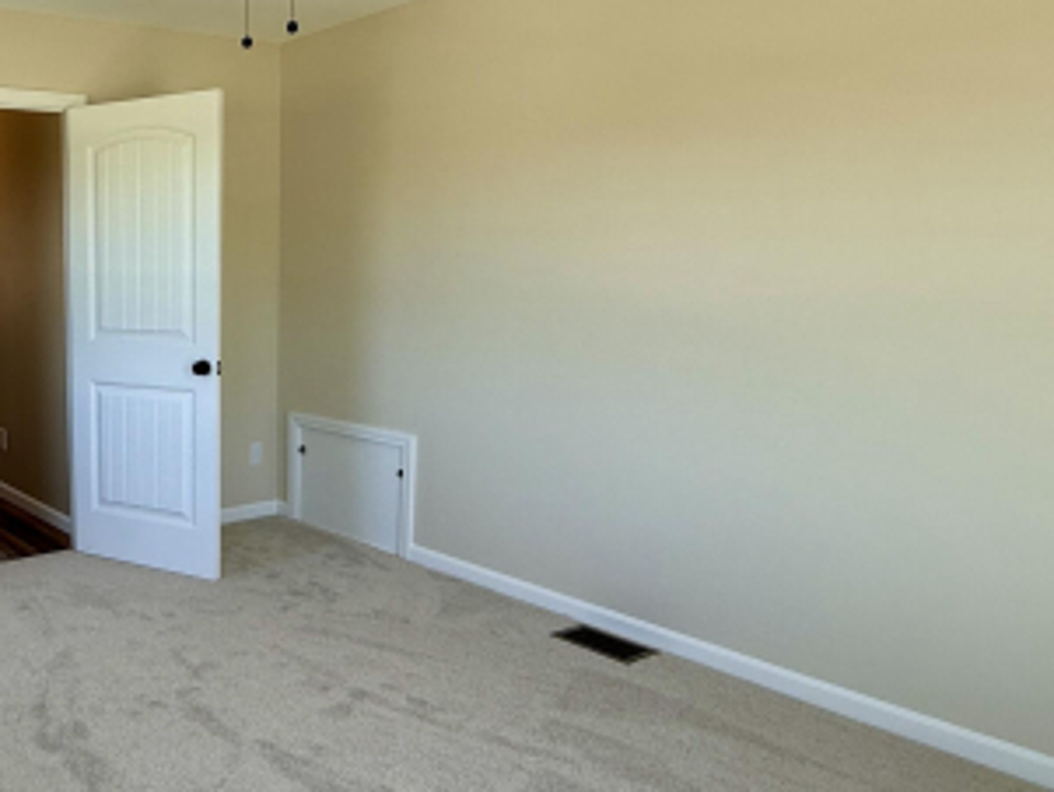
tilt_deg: -7.0
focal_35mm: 31
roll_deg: +0.7
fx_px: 944
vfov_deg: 45.5
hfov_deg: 51.9
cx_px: 117
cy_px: 392
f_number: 2.2
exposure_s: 1/106
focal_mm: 2.22
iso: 40
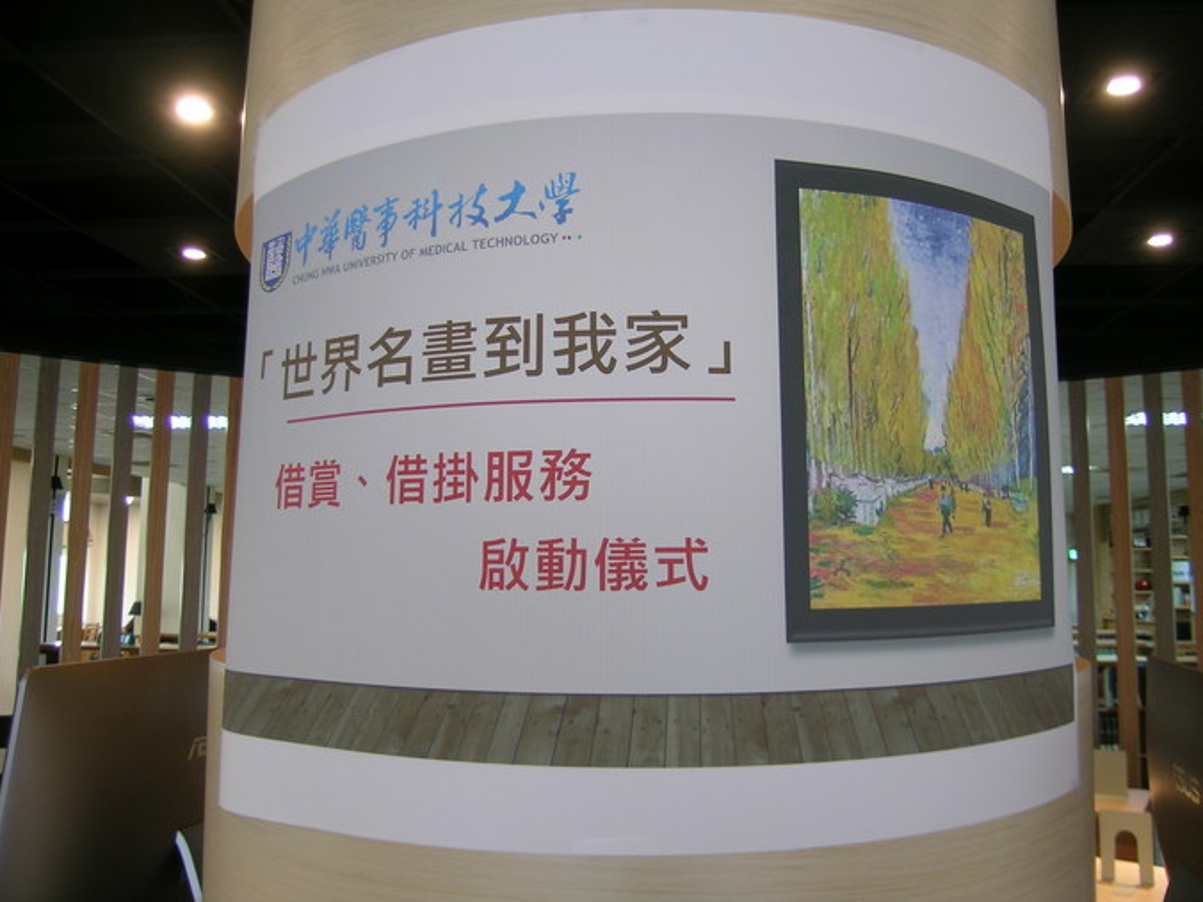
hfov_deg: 61.7
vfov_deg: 48.2
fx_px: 1008
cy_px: 446
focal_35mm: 29
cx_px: 616
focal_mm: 5.8
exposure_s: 1/10.6
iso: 50
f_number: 2.8
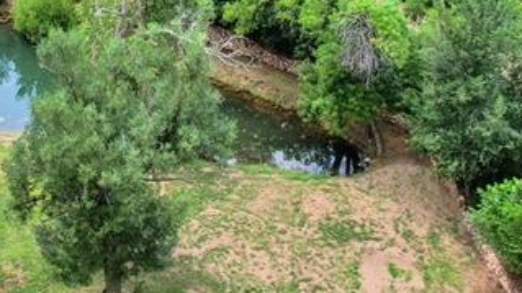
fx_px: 1024
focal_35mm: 74
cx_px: 75
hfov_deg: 27.8
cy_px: -182
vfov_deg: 14.8
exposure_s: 1/1250
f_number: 2.8
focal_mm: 8.38
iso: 100
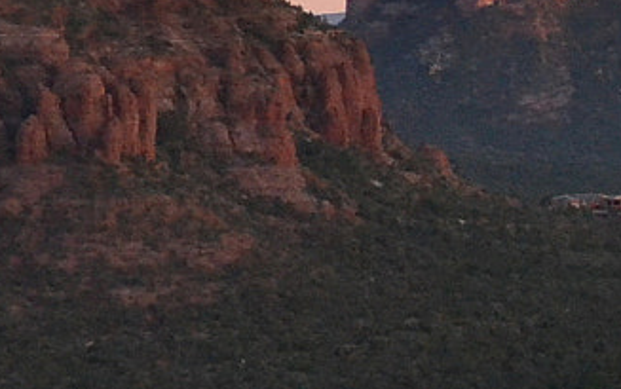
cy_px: 63
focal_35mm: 284
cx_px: 735
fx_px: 4811
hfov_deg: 7.3
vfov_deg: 4.6
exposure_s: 1/800
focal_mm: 38
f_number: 5.6
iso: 3200
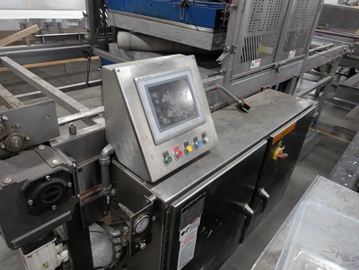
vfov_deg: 56.9
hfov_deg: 71.5
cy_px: 135
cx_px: 180
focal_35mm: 24
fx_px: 249
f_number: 1.68
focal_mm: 6.9
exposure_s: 1/60
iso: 573
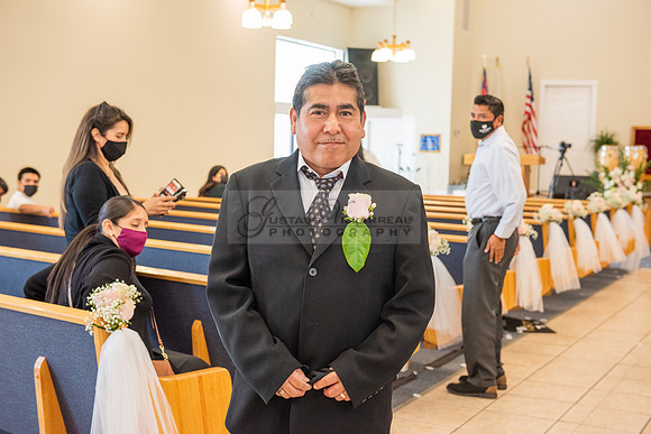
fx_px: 941
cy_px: 217
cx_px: 326
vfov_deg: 26.0
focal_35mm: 52
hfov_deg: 38.2
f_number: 5
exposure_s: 1/100
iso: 1250
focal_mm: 52
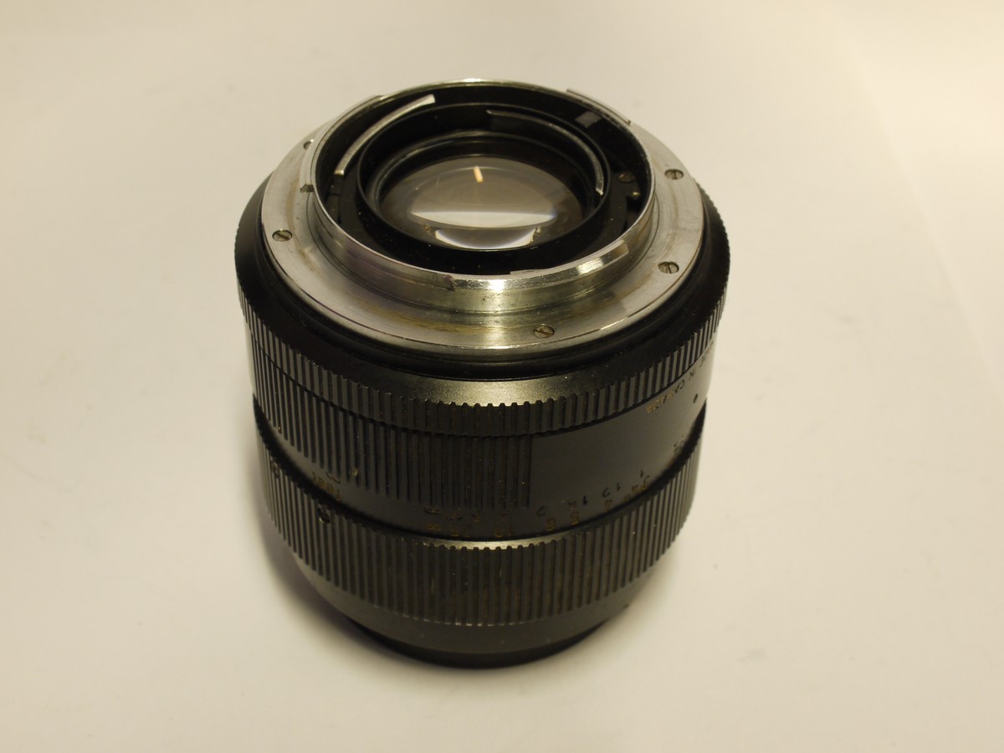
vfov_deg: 24.4
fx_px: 1740
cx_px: 502
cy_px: 376
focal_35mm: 60
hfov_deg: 32.2
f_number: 10
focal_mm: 30
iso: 400
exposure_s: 1/8
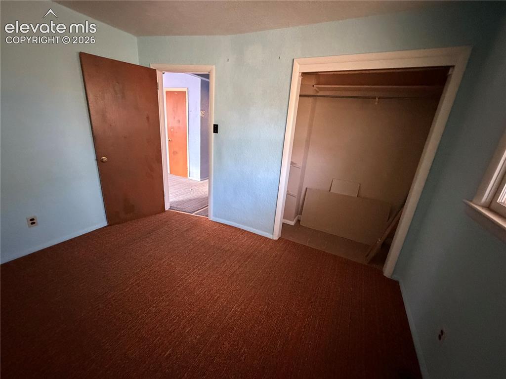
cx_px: 253
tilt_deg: -18.0
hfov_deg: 102.1
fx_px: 205
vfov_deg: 85.6
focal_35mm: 14
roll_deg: -2.8
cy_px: 190
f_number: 2.2
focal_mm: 2.22
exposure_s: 1/42
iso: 1250
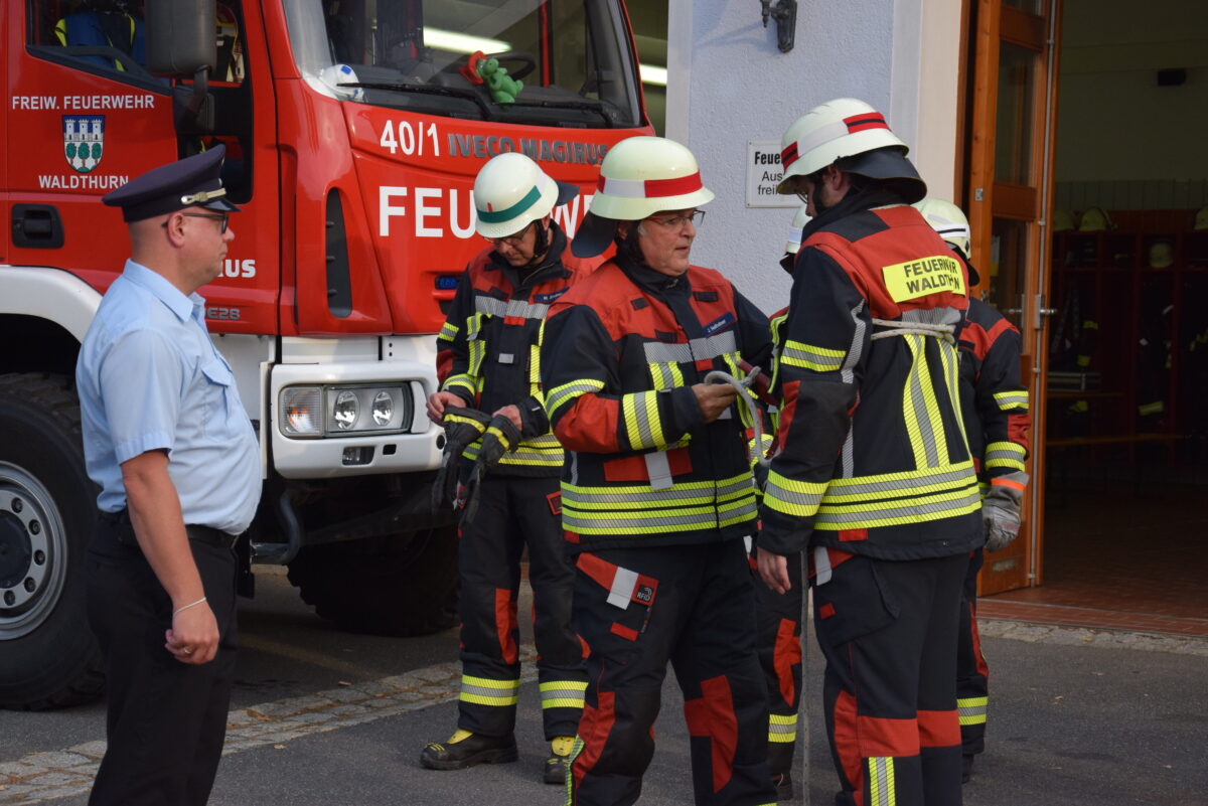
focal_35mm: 87
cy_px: 403
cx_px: 604
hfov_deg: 23.4
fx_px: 2920
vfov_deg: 15.7
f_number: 5
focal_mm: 58
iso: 800
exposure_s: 1/1000
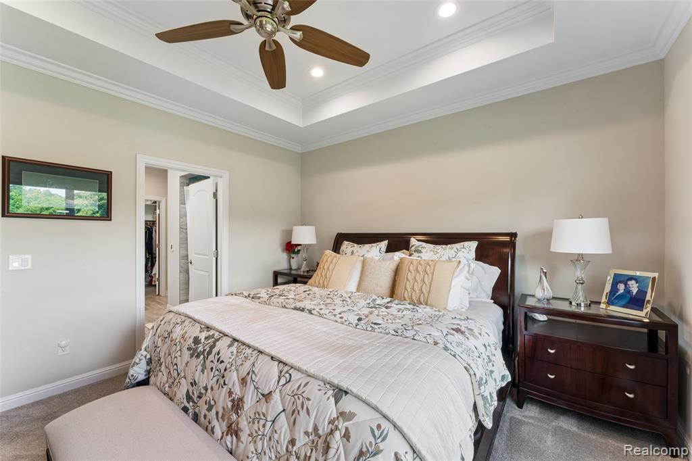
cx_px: 346
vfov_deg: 81.2
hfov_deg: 104.3
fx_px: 269
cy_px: 230
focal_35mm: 14
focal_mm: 14
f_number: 18
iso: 400
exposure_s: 1/6
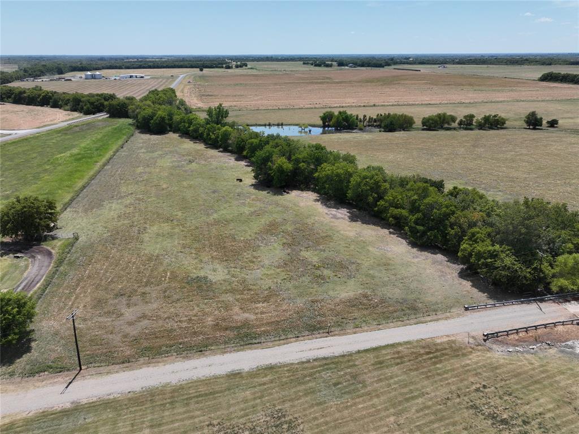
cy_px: 217
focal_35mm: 24
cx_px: 290
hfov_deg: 71.6
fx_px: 401
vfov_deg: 56.8
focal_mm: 12.29
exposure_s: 1/3200
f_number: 2.8
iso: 150
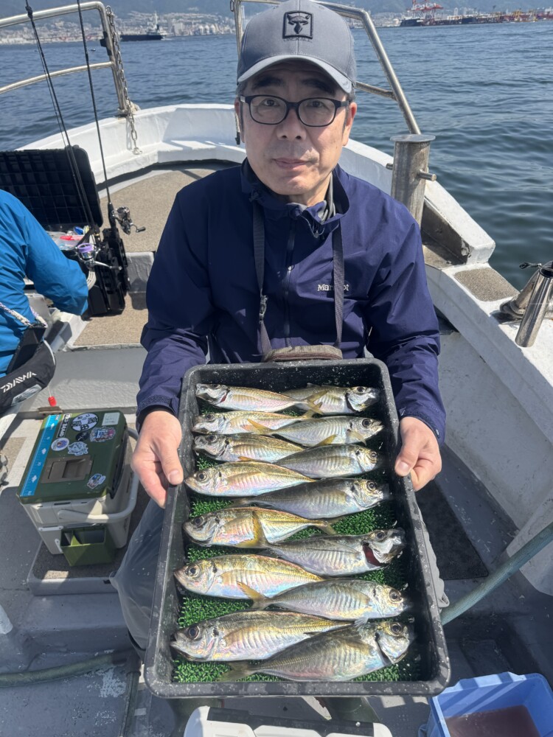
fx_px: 511
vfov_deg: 71.6
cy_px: 368
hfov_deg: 56.8
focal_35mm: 24
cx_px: 276
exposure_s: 1/3802
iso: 80
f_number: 1.78
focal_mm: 6.76
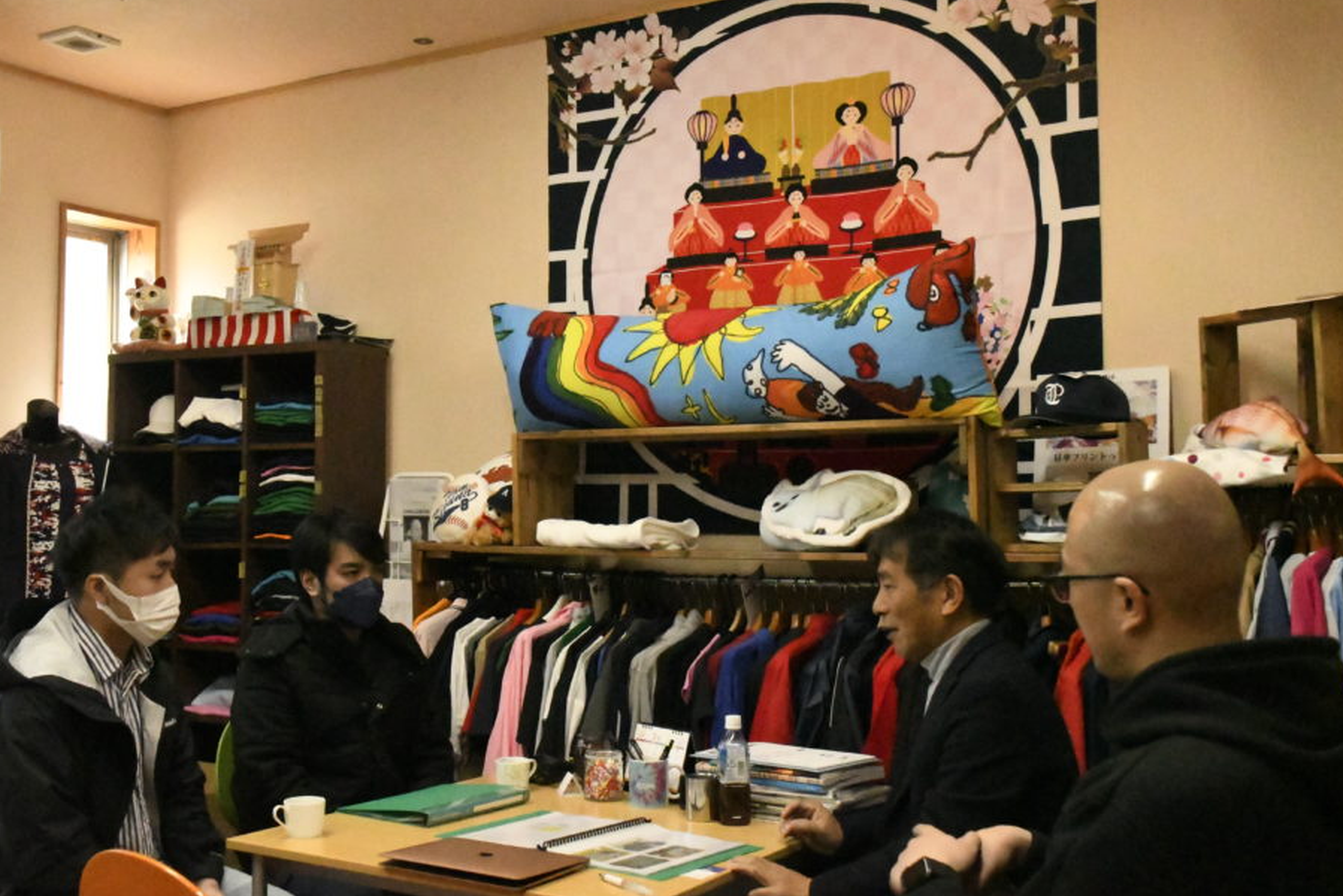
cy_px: 416
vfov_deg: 32.6
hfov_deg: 47.3
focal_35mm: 41
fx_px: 1530
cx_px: 586
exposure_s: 1/5000
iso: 40000
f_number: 5
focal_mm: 24
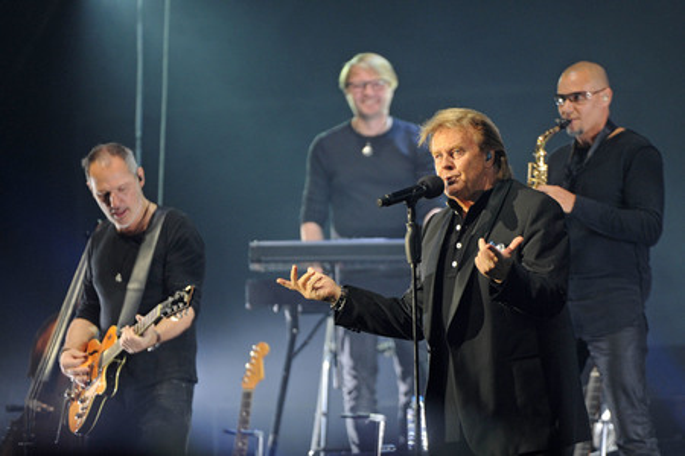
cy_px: 228
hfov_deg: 5.7
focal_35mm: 360
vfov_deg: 3.8
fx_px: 6849
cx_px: 342
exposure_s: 1/320
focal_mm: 360
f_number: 4
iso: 2500
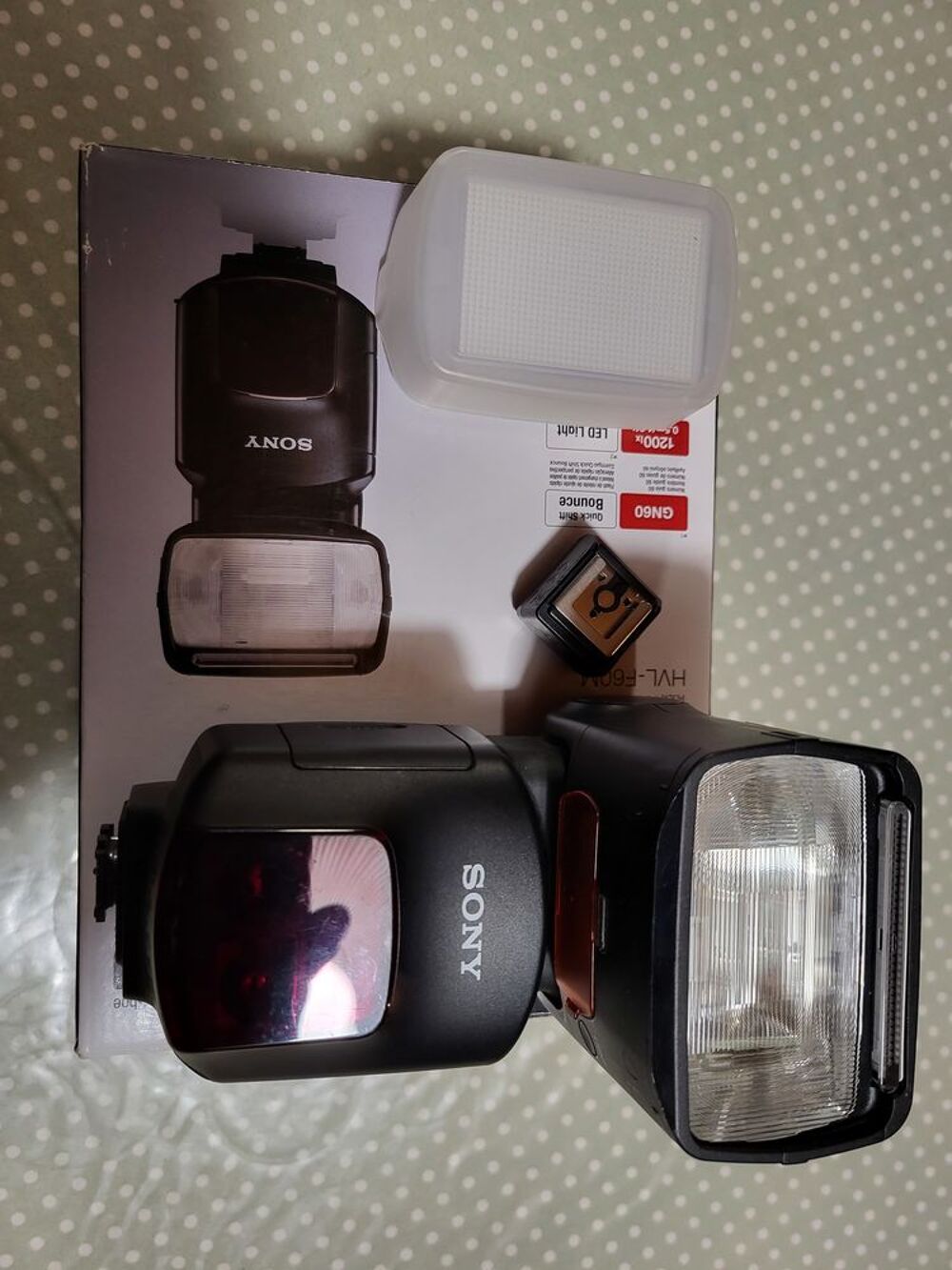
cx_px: 476
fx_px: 953
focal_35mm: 26
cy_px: 635
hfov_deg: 53.1
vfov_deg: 67.3
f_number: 1.8
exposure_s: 1/50
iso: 250
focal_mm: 5.4
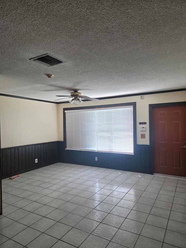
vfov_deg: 73.9
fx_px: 165
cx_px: 93
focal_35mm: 23
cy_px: 124
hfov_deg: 58.9
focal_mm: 5.4
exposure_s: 1/120
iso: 125
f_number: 1.8
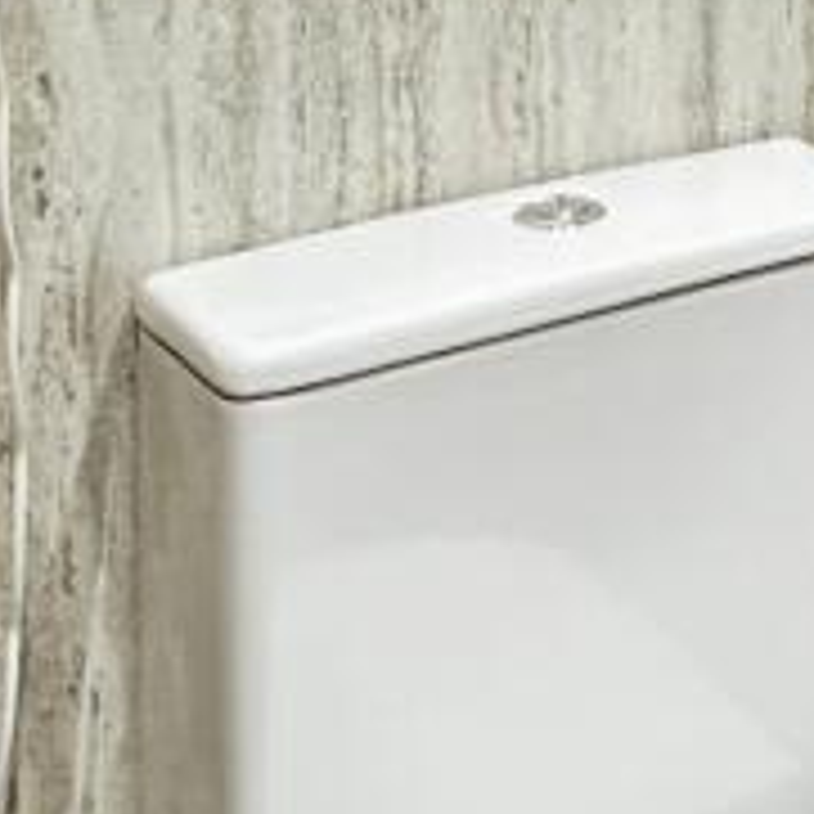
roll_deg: +0.9
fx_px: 1862
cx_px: 1088
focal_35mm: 70
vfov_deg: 23.3
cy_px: -61
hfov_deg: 21.9
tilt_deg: -5.1
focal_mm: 2.22
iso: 160
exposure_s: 1/50
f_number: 2.2
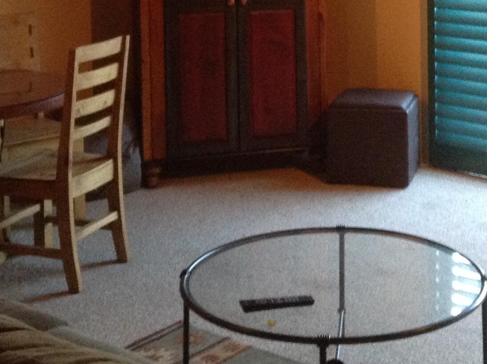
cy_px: -46
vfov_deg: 18.1
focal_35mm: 78
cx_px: 331
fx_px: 1096
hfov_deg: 24.9
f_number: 2.4
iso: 200
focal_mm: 3.3
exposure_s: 1/17
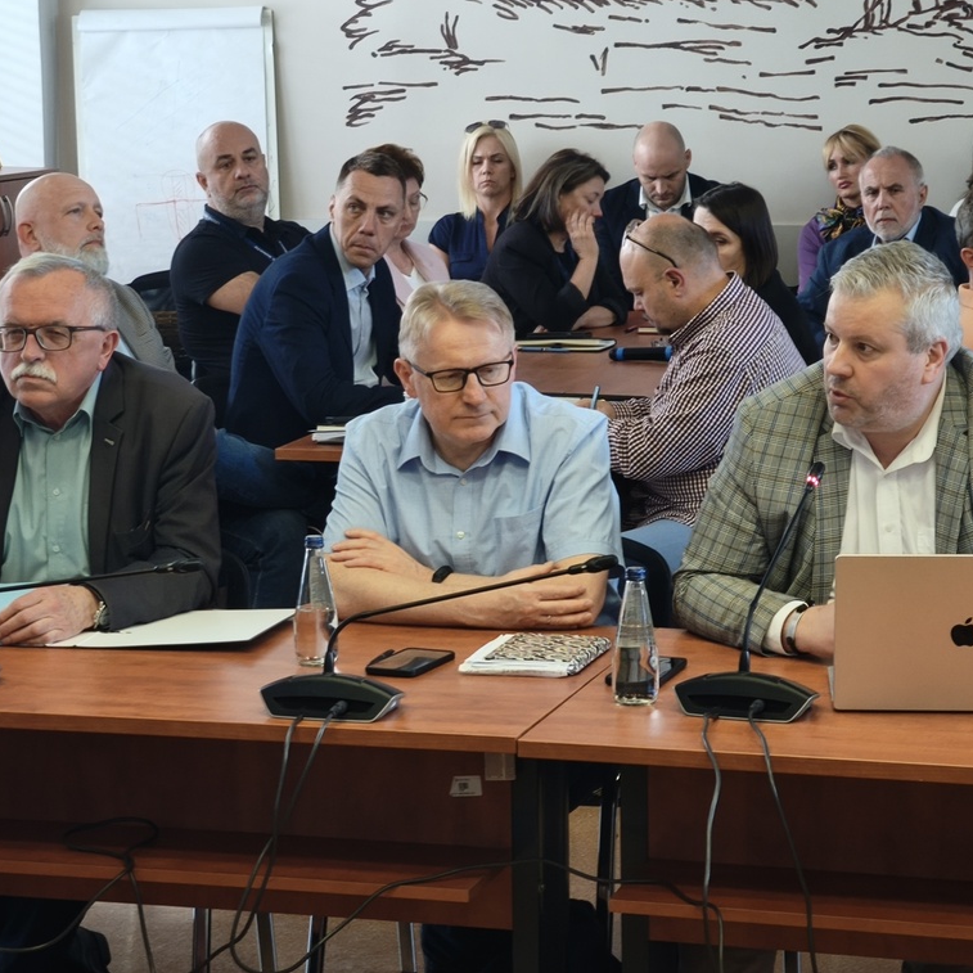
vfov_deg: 16.4
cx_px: 524
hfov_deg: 16.4
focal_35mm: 106
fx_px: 3371
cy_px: 488
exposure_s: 1/50
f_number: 2
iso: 800
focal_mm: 8.8
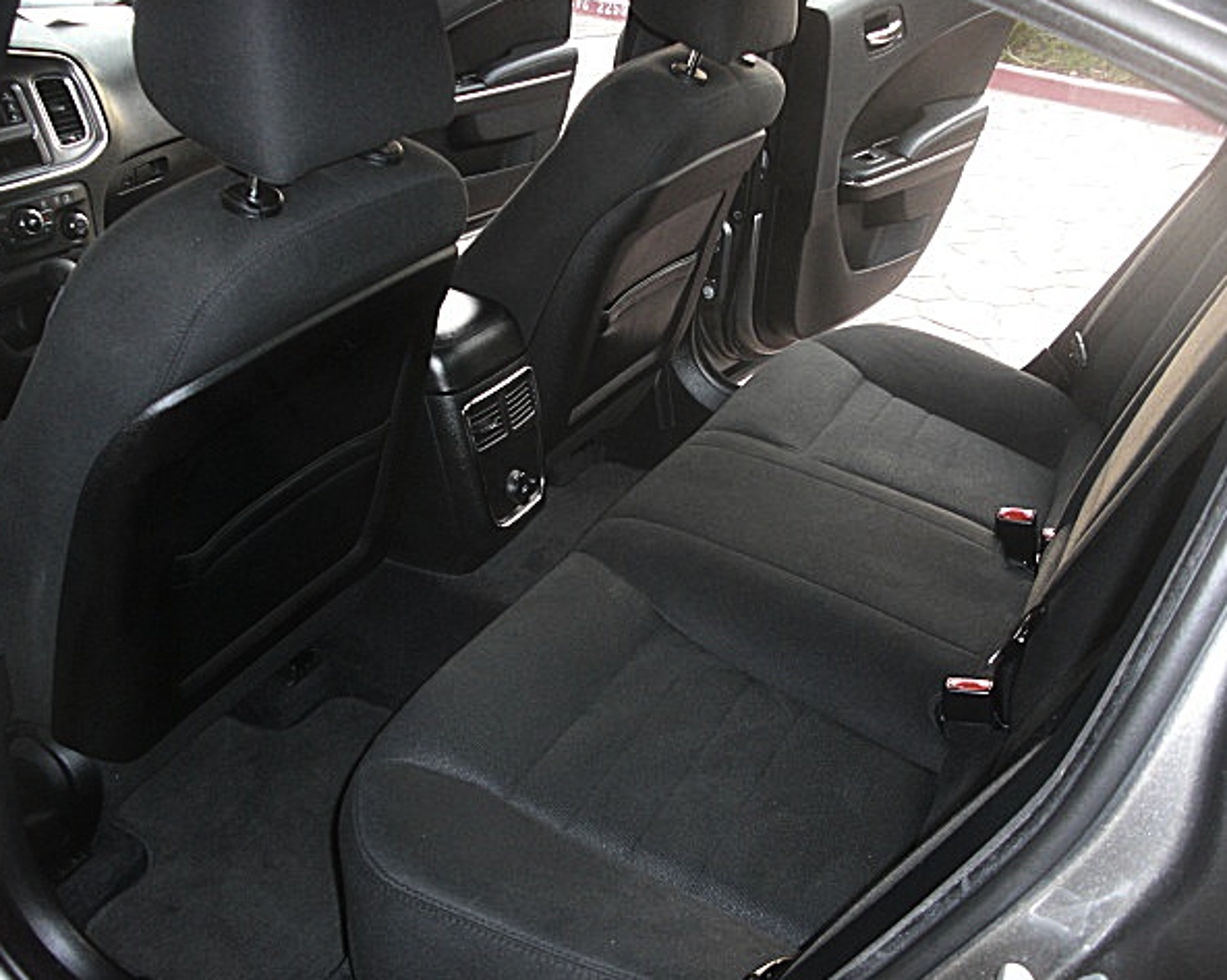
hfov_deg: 48.0
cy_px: 487
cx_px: 603
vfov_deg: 39.1
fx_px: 1379
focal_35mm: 38
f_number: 2.8
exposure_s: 1/60
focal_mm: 6.3
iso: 200
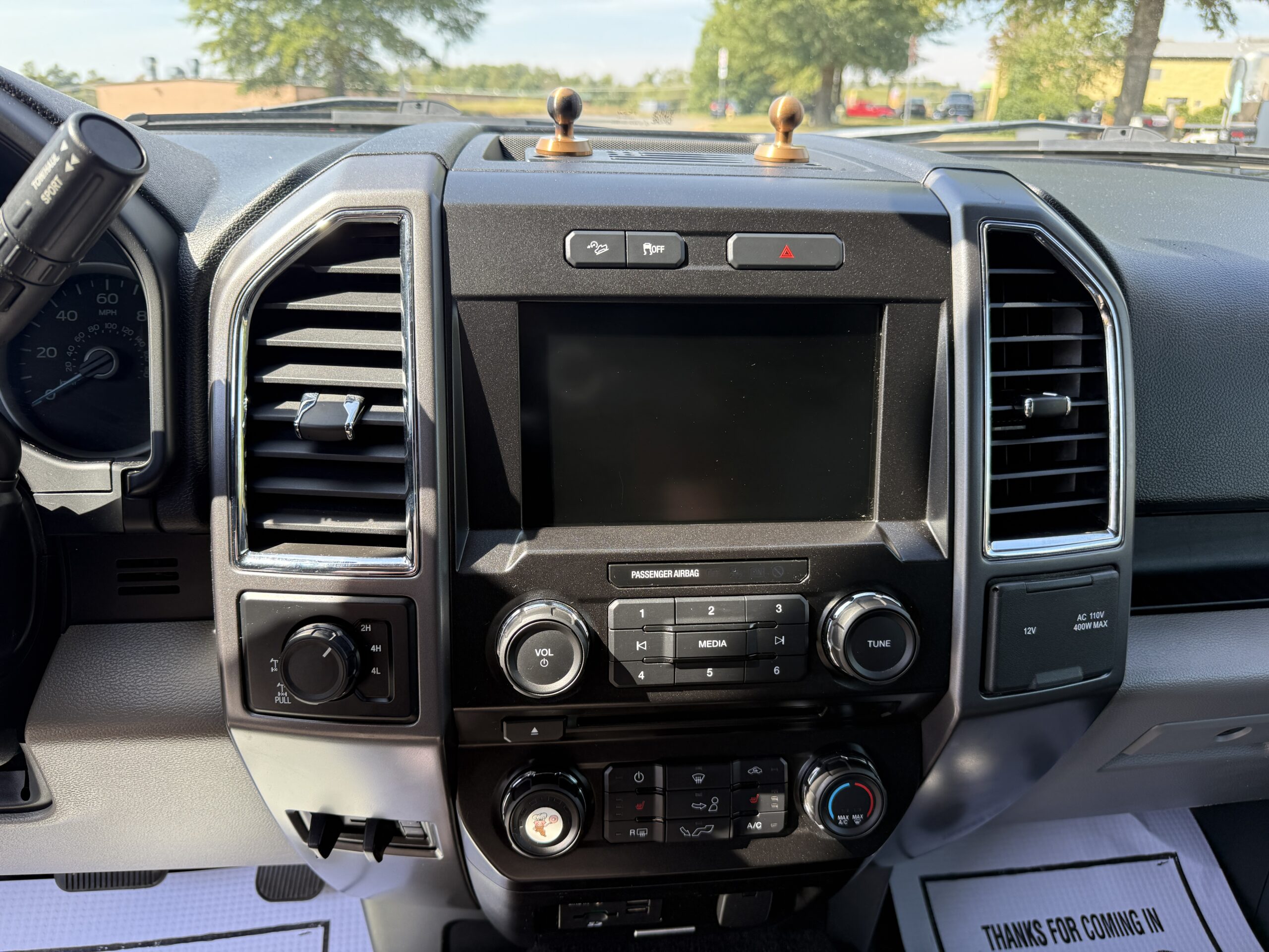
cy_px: 476
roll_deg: -1.0
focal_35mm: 24
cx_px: 634
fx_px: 880
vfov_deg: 56.8
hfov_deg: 71.6
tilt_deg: -20.6
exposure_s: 1/305
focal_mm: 6.76
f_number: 1.78
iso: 100
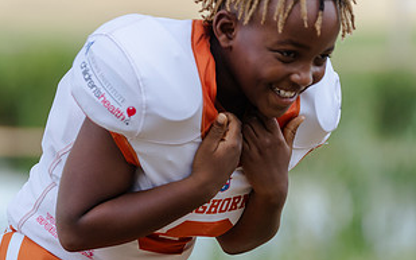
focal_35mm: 291
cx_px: 129
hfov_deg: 7.2
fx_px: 3299
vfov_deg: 4.5
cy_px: 65
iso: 125
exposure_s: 1/320
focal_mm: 152
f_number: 3.2
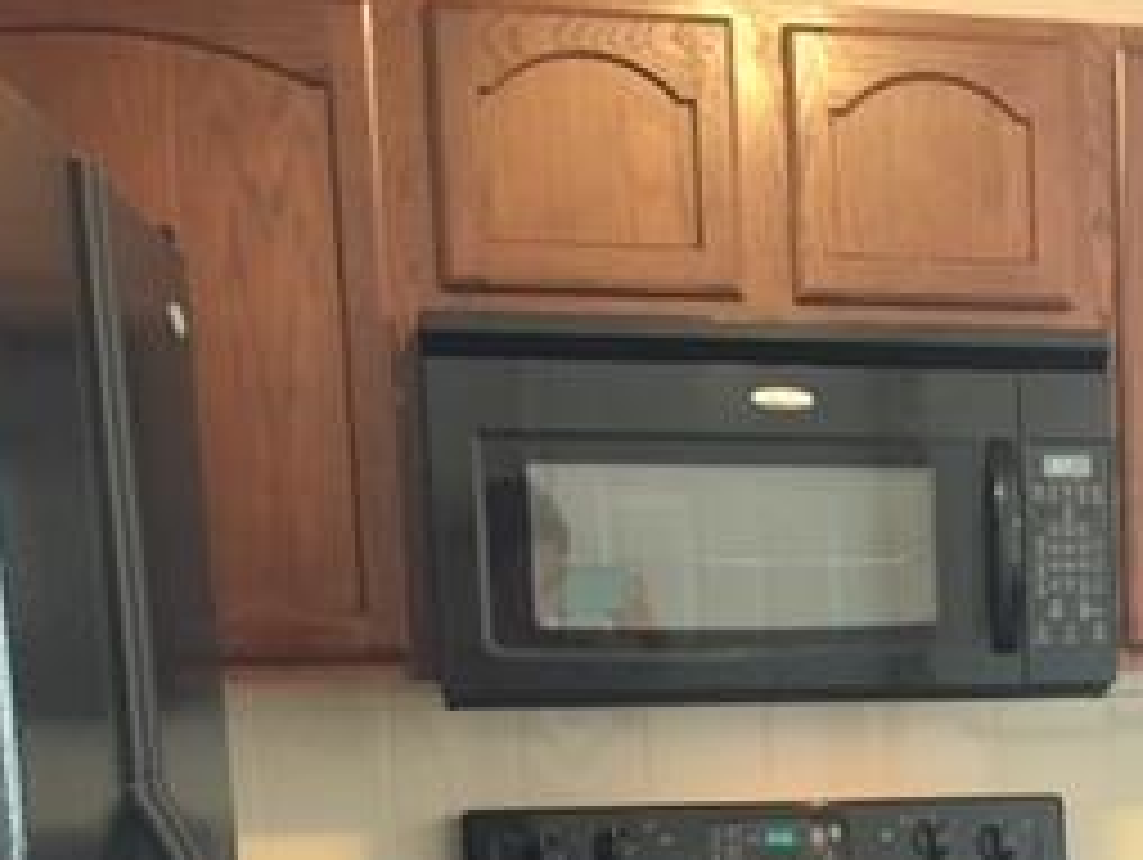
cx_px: 1332
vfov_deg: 19.4
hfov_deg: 24.4
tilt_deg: -7.3
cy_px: 928
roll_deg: +0.1
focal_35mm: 73
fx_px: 2413
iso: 200
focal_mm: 4.15
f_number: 2.2
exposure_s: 1/17
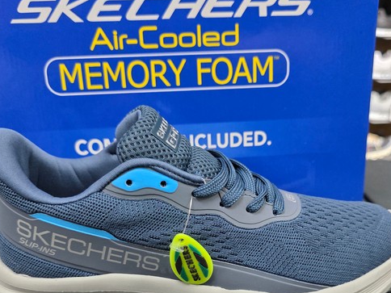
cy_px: 223
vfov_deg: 36.7
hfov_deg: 49.0
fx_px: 429
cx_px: 207
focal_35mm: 38
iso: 250
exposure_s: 1/100
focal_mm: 6.3
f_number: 1.7
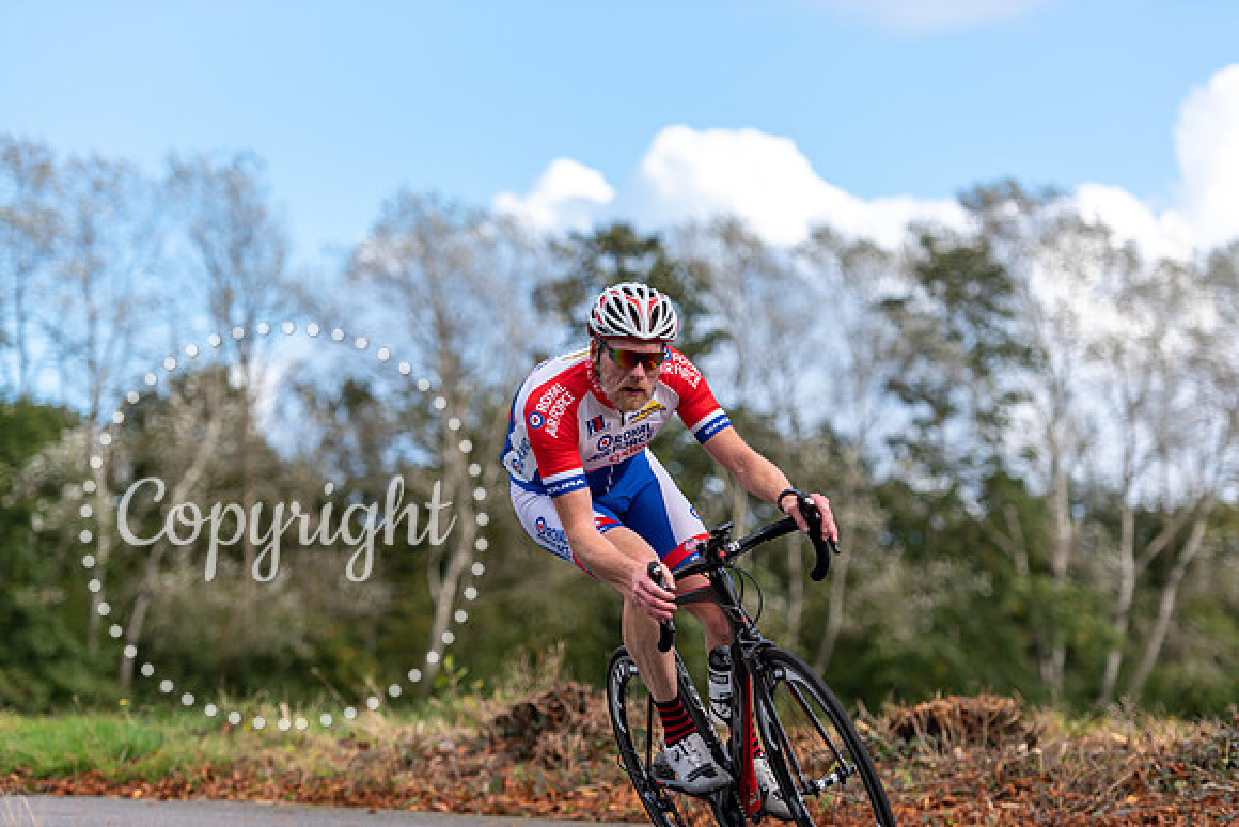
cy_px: 414
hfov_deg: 17.1
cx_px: 620
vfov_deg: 11.4
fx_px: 4131
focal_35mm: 120
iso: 160
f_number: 2.8
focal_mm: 120
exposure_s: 1/2000
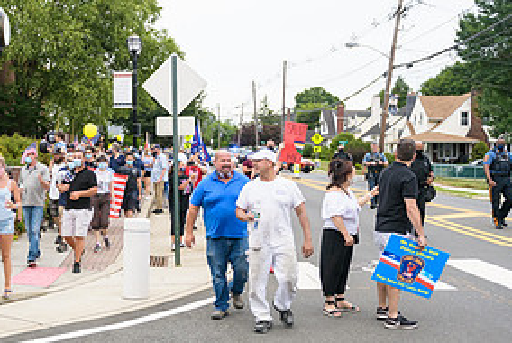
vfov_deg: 27.6
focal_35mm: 49
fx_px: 698
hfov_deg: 38.3
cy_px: 162
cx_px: 79
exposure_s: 1/640
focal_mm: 24
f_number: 3.2
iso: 200
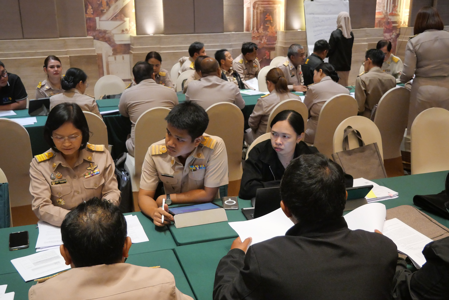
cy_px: 150
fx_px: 462
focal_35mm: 37
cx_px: 224
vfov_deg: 36.0
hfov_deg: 51.9
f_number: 4
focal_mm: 18
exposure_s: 1/125
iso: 3200
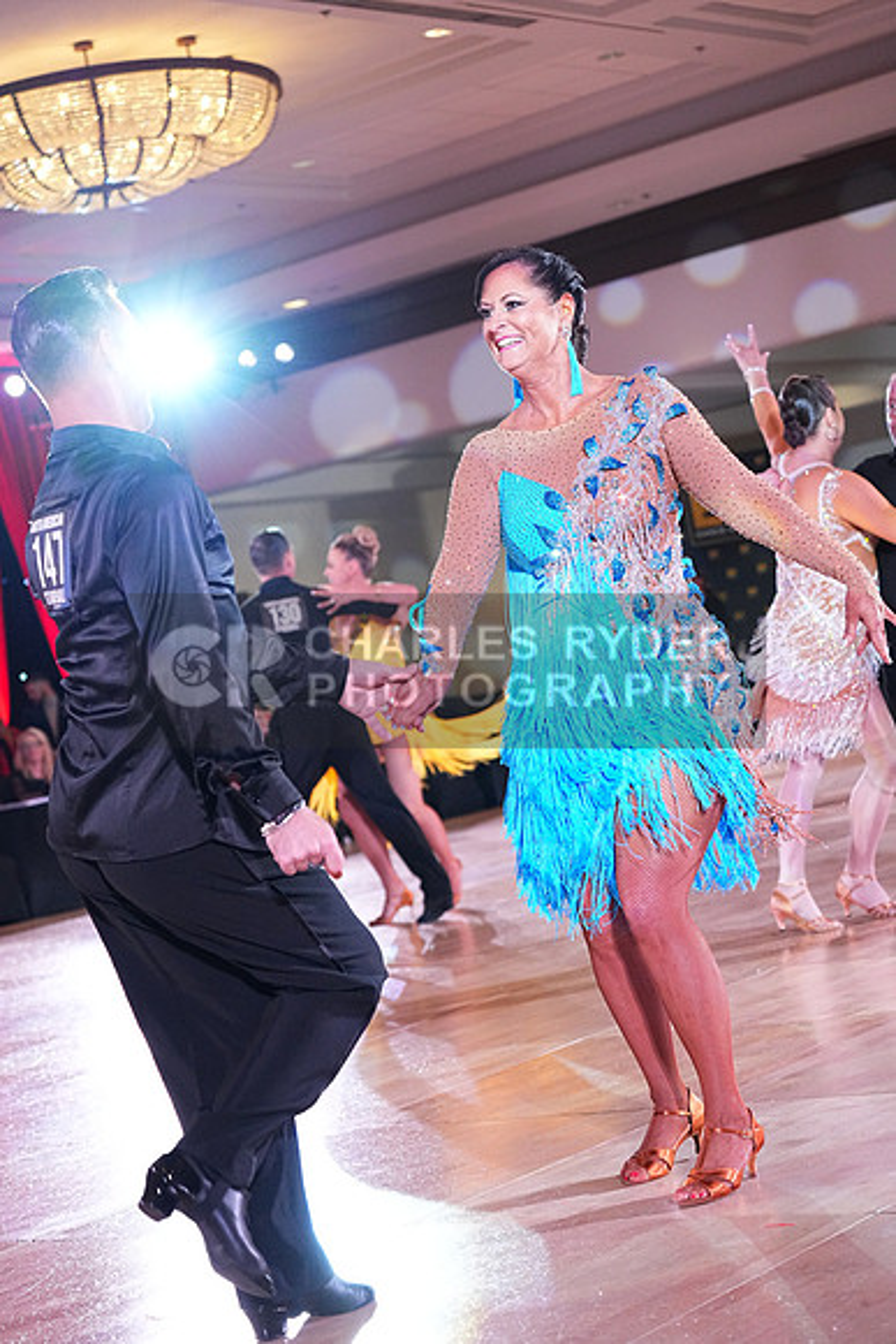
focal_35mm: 70
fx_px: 2612
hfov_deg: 19.5
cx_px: 448
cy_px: 672
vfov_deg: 28.8
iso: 5000
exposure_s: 1/320
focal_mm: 70
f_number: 4
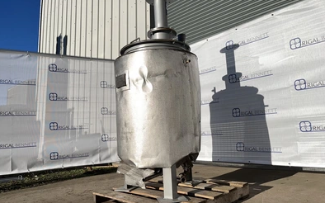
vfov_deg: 44.5
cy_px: 106
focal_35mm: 28
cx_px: 162
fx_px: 248
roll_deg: +1.4
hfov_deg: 66.5
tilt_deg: +8.1
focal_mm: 5.1
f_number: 1.6
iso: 80
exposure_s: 1/7353
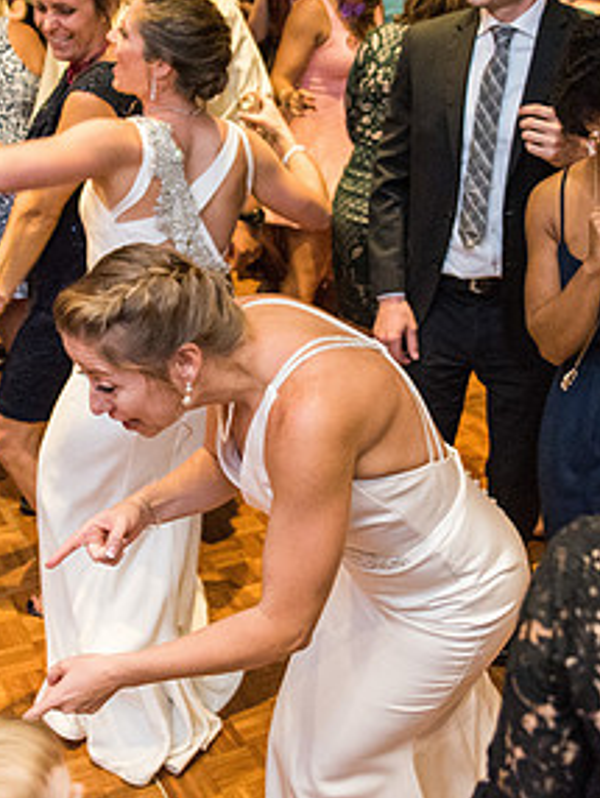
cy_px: 326
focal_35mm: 50
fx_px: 1154
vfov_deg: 38.0
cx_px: 246
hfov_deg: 29.1
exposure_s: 1/100
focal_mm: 24
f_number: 2.8
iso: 2500
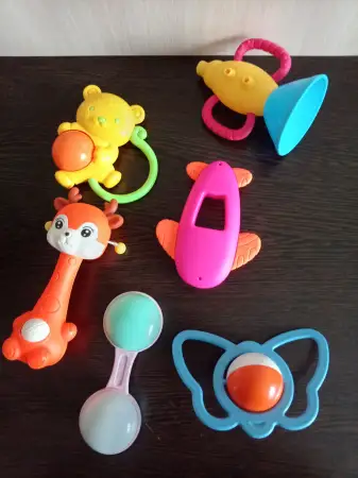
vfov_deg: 69.4
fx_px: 345
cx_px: 179
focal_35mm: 25
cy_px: 239
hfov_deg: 54.8
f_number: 1.8
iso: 793
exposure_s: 1/25
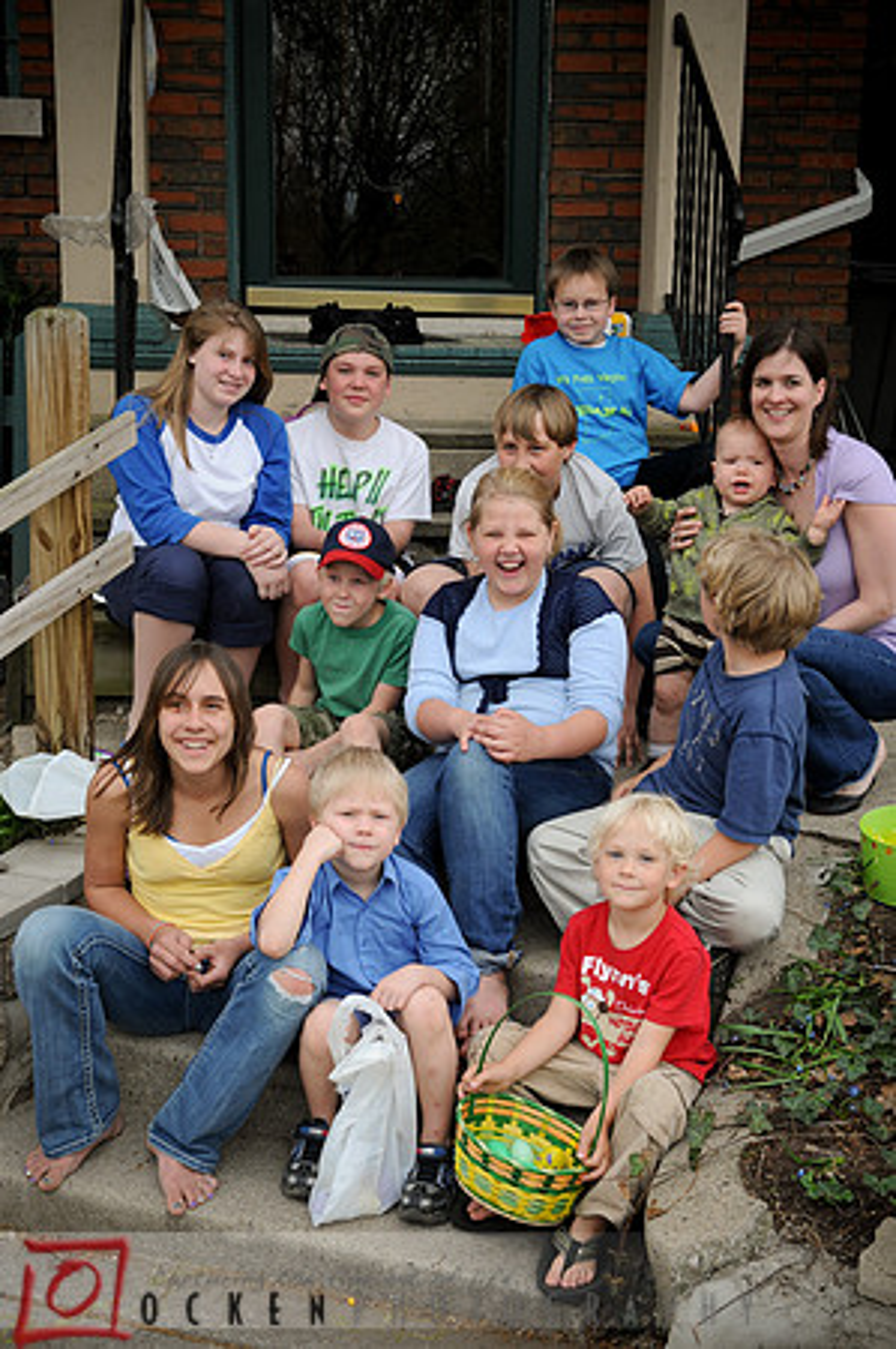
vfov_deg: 38.9
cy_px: 674
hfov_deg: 26.4
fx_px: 1908
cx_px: 448
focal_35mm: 51
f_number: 6.3
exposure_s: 1/100
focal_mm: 34
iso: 200
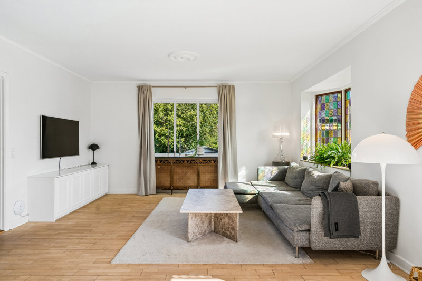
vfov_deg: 57.2
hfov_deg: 78.6
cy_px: 140
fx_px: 258
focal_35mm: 22
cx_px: 211
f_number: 7.1
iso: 800
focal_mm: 22
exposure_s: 1/320
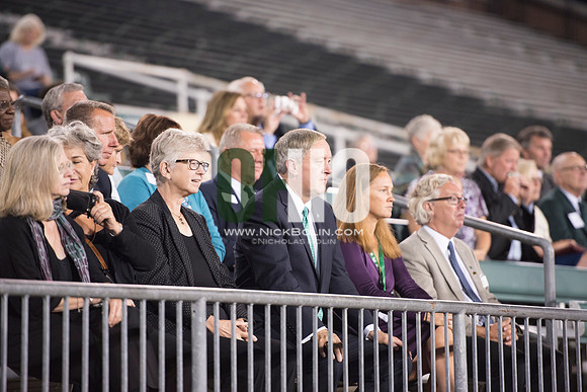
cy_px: 196
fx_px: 3262
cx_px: 294
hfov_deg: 10.3
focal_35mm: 200
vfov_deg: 6.9
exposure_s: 1/320
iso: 1000
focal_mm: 200
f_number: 2.8
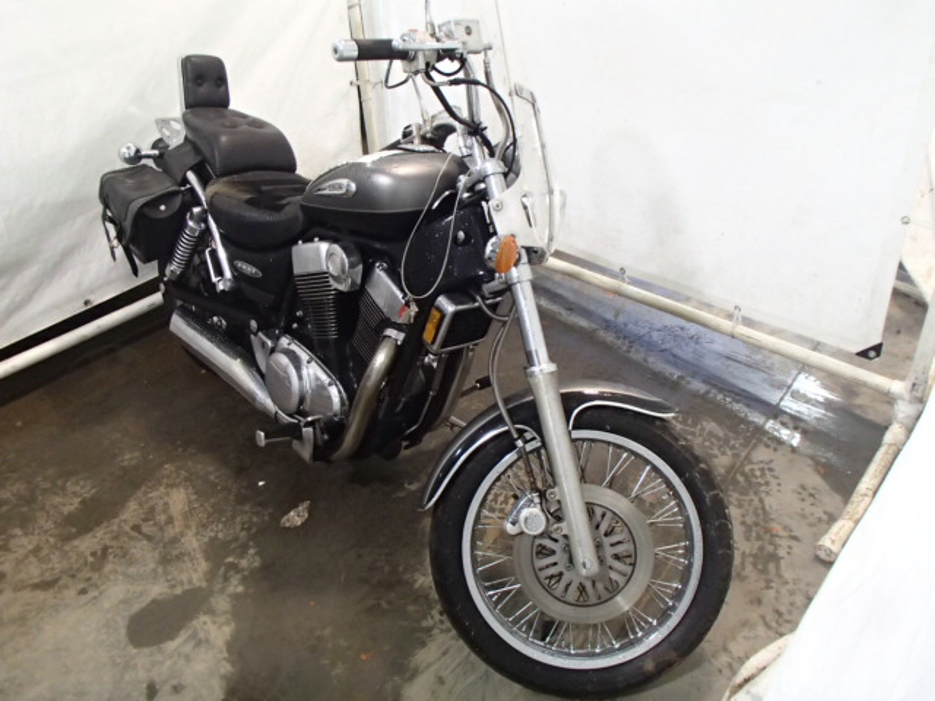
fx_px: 756
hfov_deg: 63.4
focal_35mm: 28
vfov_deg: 49.7
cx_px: 468
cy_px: 350
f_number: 3.9
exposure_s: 1/15
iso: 800
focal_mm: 5
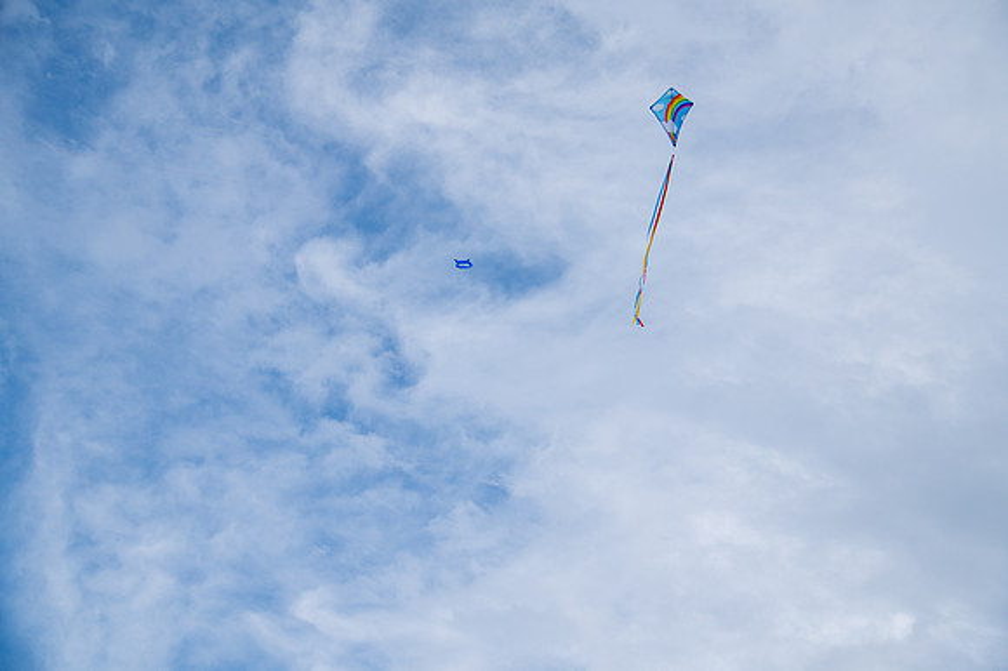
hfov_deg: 39.6
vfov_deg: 27.0
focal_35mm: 50
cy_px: 336
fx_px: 1399
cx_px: 504
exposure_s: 1/2000
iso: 200
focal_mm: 50
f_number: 5
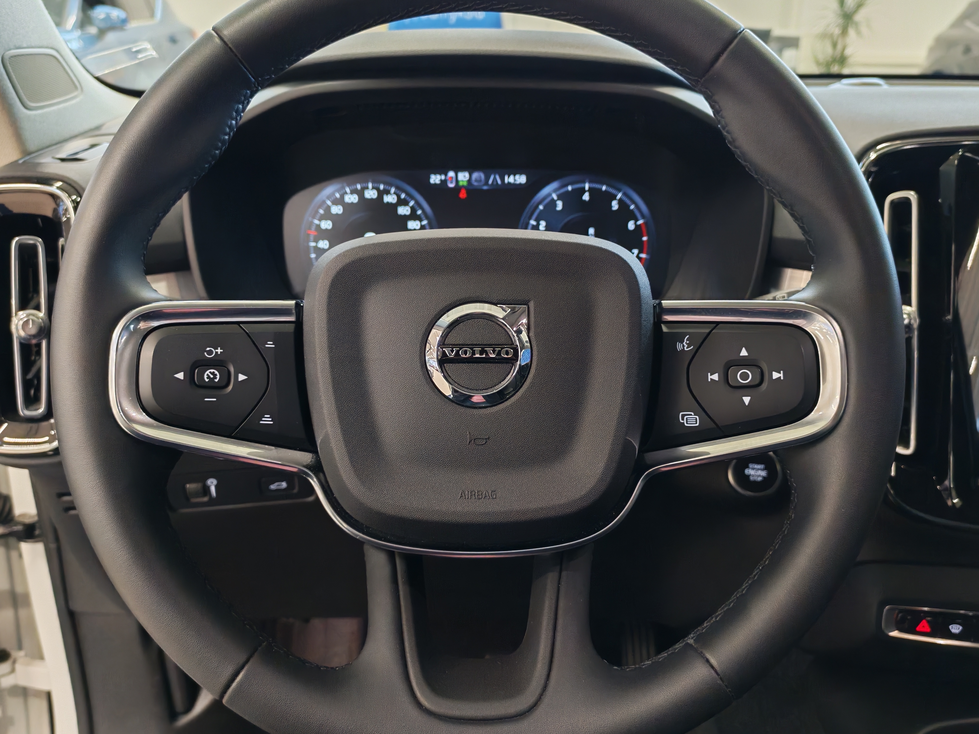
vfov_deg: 45.4
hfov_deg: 58.4
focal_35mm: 31
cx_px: 490
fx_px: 877
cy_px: 367
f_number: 1.9
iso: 1259
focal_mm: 6.12
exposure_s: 1/100
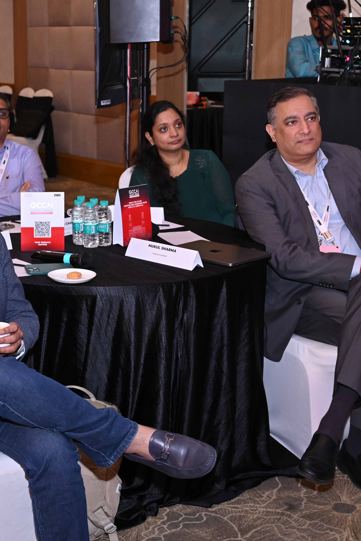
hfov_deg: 20.8
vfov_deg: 31.4
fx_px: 963
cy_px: 272
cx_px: 42
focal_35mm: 64
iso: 800
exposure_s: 1/200
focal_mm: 41
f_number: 5
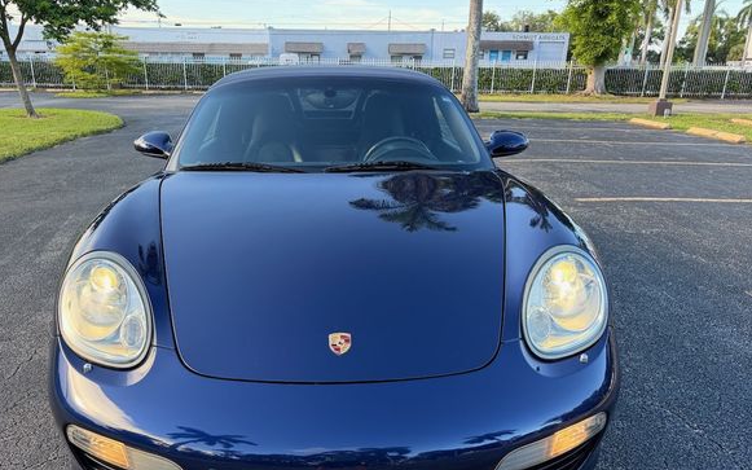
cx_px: 346
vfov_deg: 44.0
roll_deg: -0.8
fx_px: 574
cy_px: 306
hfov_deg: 66.4
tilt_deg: -22.2
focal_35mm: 28
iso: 64
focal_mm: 6.76
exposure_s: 1/166
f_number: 1.78
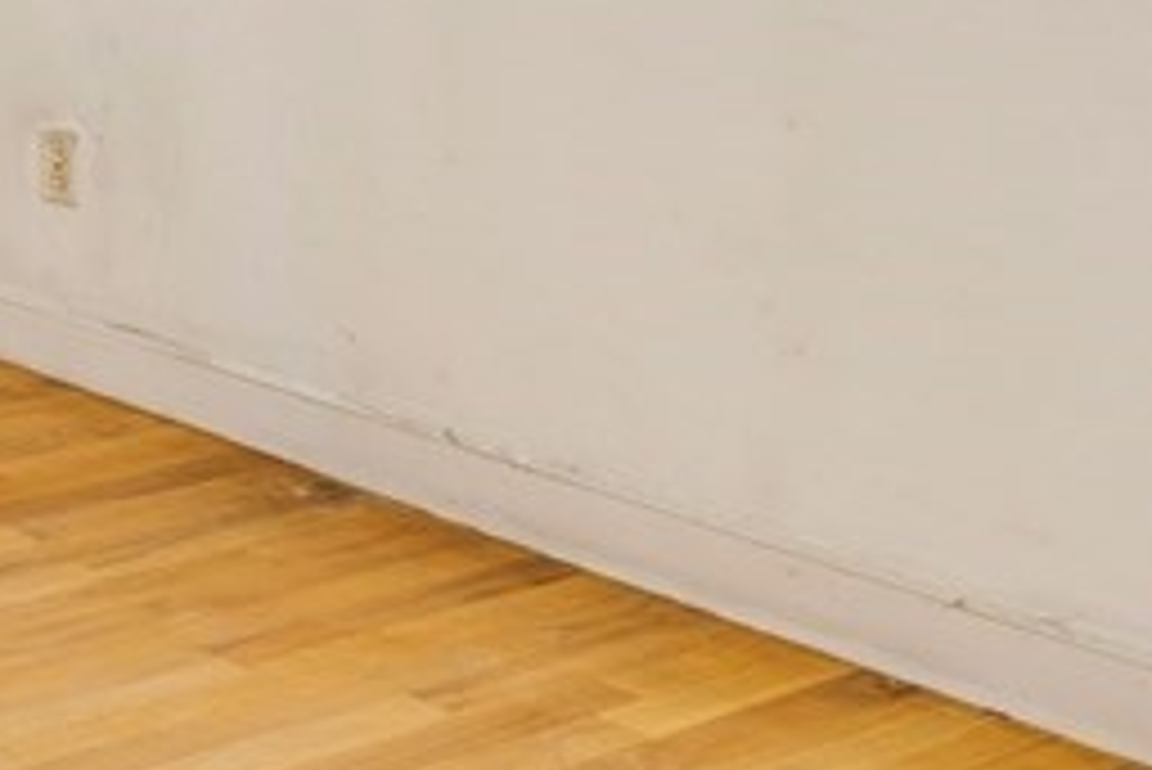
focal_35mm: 68
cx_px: -940
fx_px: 2177
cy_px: -304
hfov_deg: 20.5
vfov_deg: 18.3
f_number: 9
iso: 320
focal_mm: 17
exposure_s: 1/4
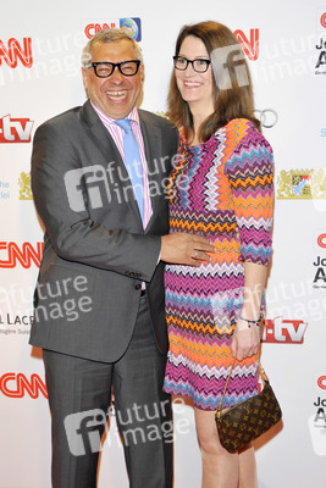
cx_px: 163
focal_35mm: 52
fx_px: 706
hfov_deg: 26.0
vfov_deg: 38.2
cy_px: 244
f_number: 6.3
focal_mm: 52
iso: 800
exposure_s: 1/250
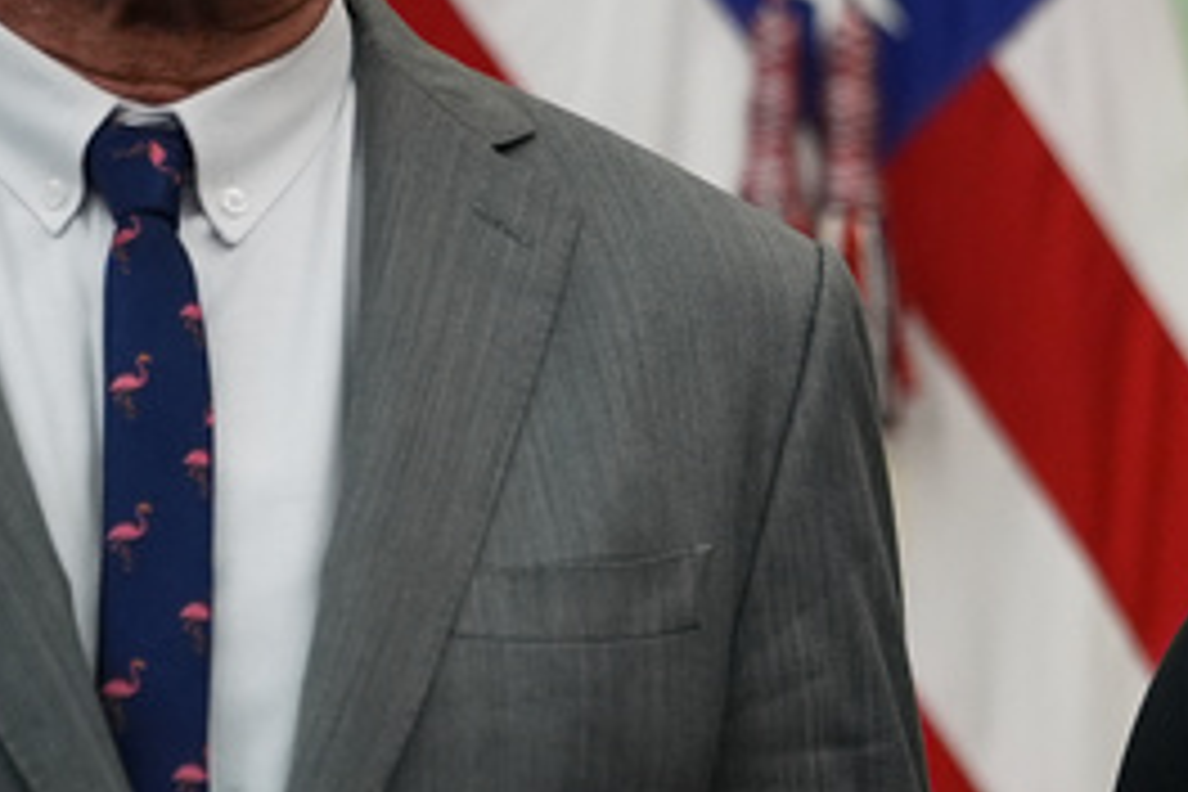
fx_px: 9602
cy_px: 621
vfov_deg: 4.7
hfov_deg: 7.0
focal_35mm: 291
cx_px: 1894
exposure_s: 1/500
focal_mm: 75
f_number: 2
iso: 1600
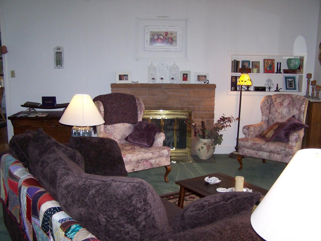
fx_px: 352
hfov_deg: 49.0
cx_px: 160
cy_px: 120
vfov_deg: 37.7
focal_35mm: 38
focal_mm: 6.3
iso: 140
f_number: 2.8
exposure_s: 1/60
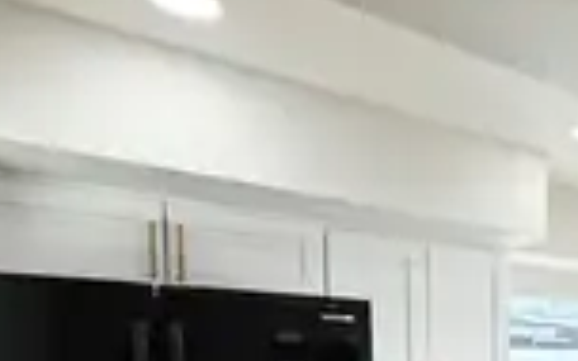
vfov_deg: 29.5
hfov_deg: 39.4
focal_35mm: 39
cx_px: 662
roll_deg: +0.3
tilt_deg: -2.4
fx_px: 614
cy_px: 399
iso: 64
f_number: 2.2
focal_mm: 2.22
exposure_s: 1/248
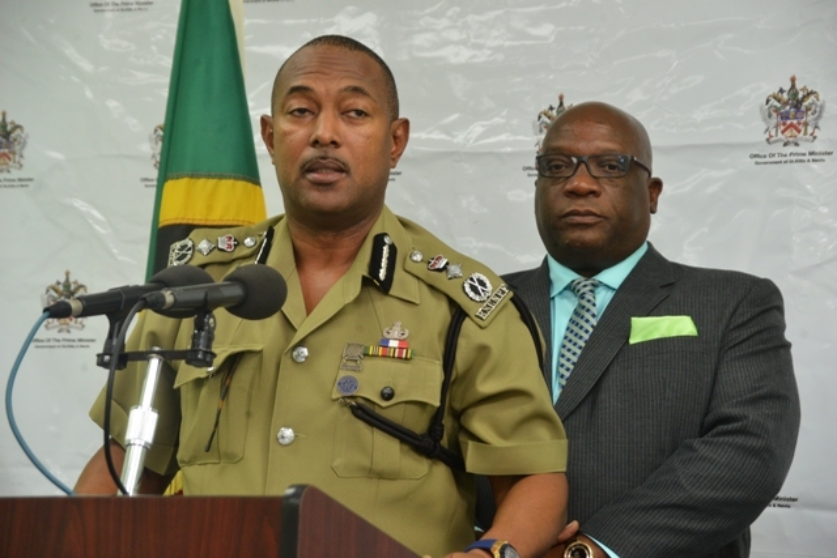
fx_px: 2279
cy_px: 279
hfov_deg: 20.8
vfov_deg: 14.0
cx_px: 418
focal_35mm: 98
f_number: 9
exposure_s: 1/60
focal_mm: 98
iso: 1600
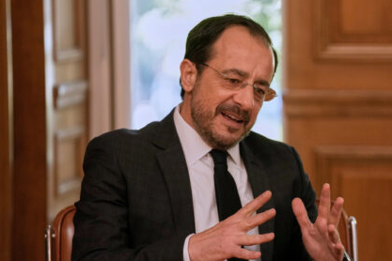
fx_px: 3136
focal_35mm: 288
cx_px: 280
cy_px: 168
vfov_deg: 4.8
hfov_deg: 7.1
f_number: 3.5
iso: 1600
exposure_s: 1/250
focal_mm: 200
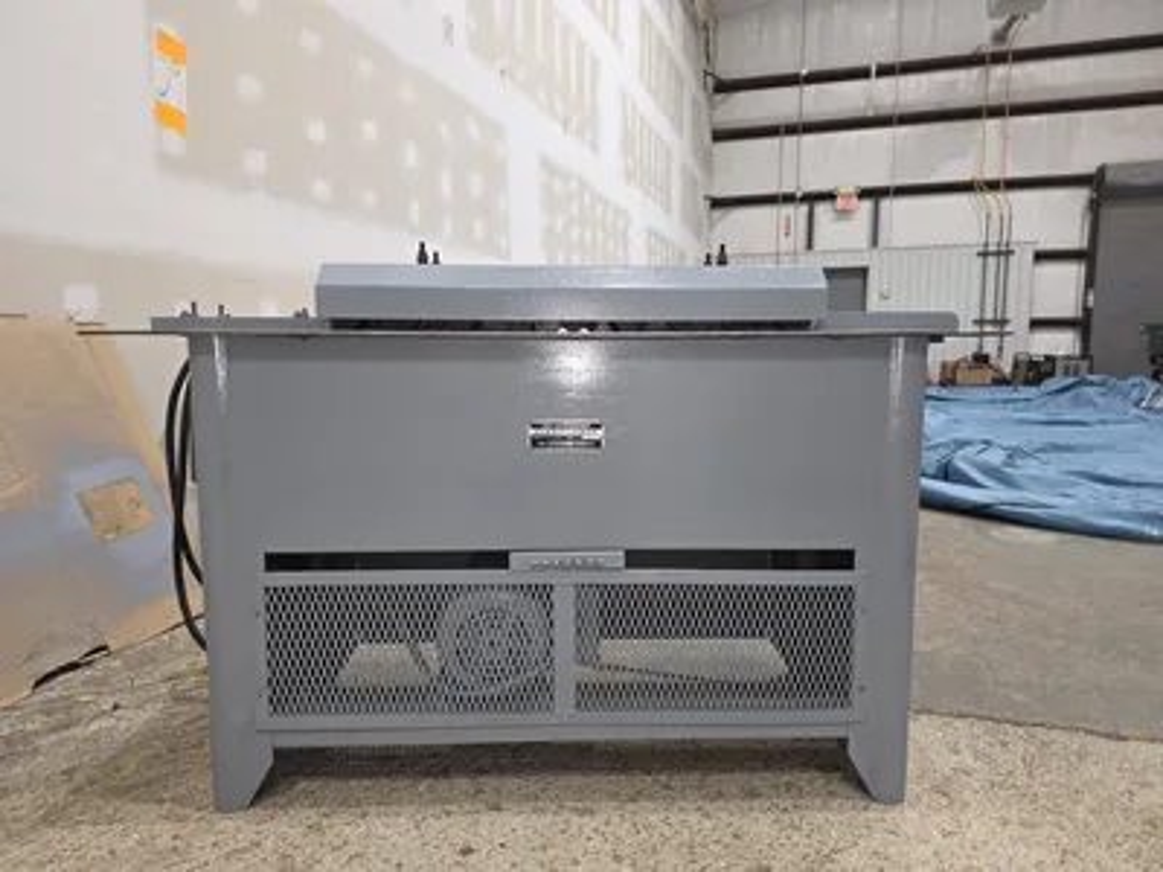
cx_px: 582
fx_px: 773
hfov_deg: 73.9
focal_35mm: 23
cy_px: 436
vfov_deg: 58.9
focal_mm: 6.3
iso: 125
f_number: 1.7
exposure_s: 1/60
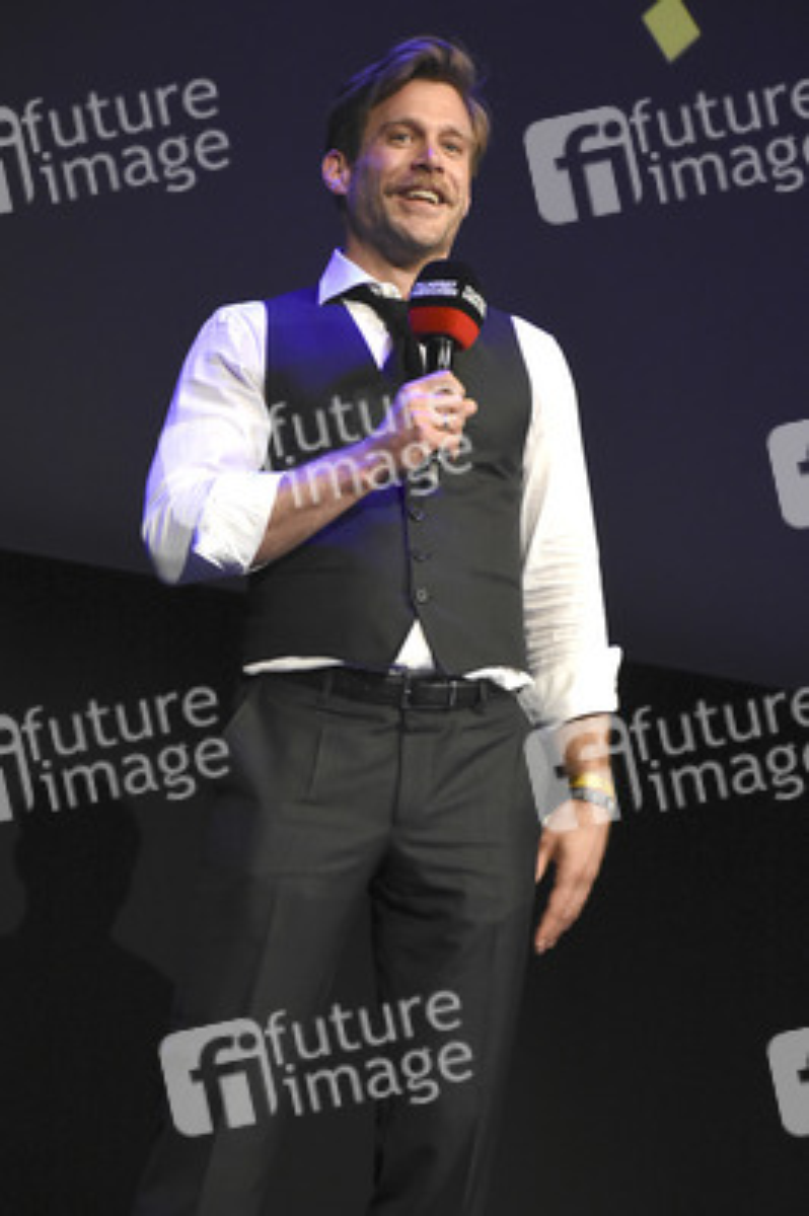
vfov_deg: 16.1
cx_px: 404
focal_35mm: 128
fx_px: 4305
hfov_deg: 10.7
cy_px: 608
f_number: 6.3
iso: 4000
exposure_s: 1/160
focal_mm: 85
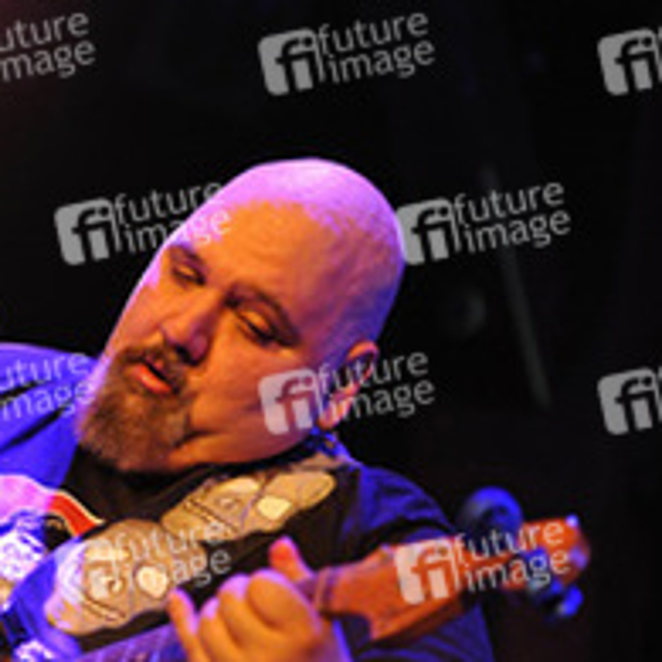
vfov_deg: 9.9
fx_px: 3830
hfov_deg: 9.8
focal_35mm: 177
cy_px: 479
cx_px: 53
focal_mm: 90
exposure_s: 1/160
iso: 1600
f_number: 2.8
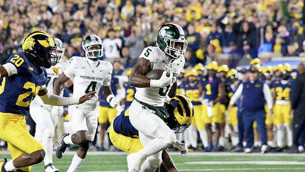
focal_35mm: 442
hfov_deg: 4.9
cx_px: 152
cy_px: 97
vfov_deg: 2.8
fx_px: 3576
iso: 6400
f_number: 5.6
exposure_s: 1/640
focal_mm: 280
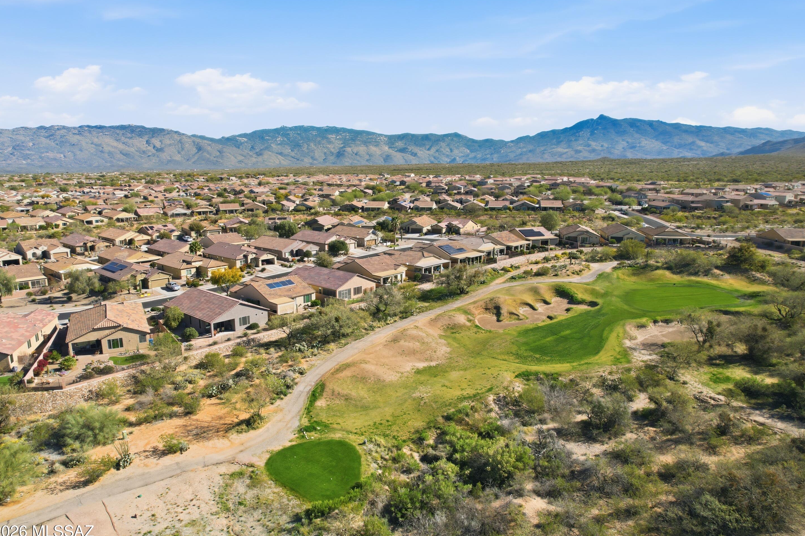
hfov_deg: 76.1
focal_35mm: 23
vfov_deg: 55.1
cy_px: 277
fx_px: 514
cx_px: 400
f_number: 2.8
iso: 100
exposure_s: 1/1500
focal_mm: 8.4
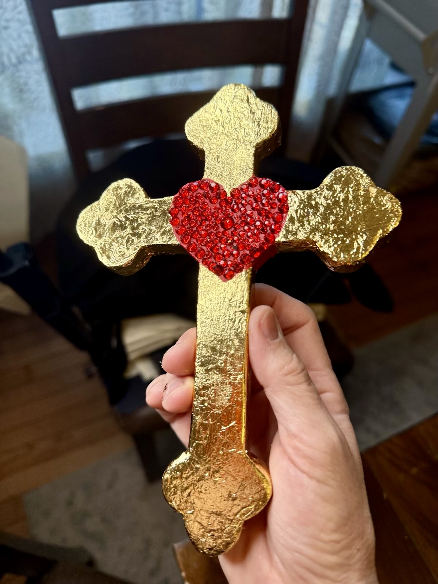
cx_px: 219
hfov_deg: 56.8
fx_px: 405
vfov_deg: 71.6
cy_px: 292
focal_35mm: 24
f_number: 1.78
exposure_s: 1/134
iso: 200
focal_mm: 6.76
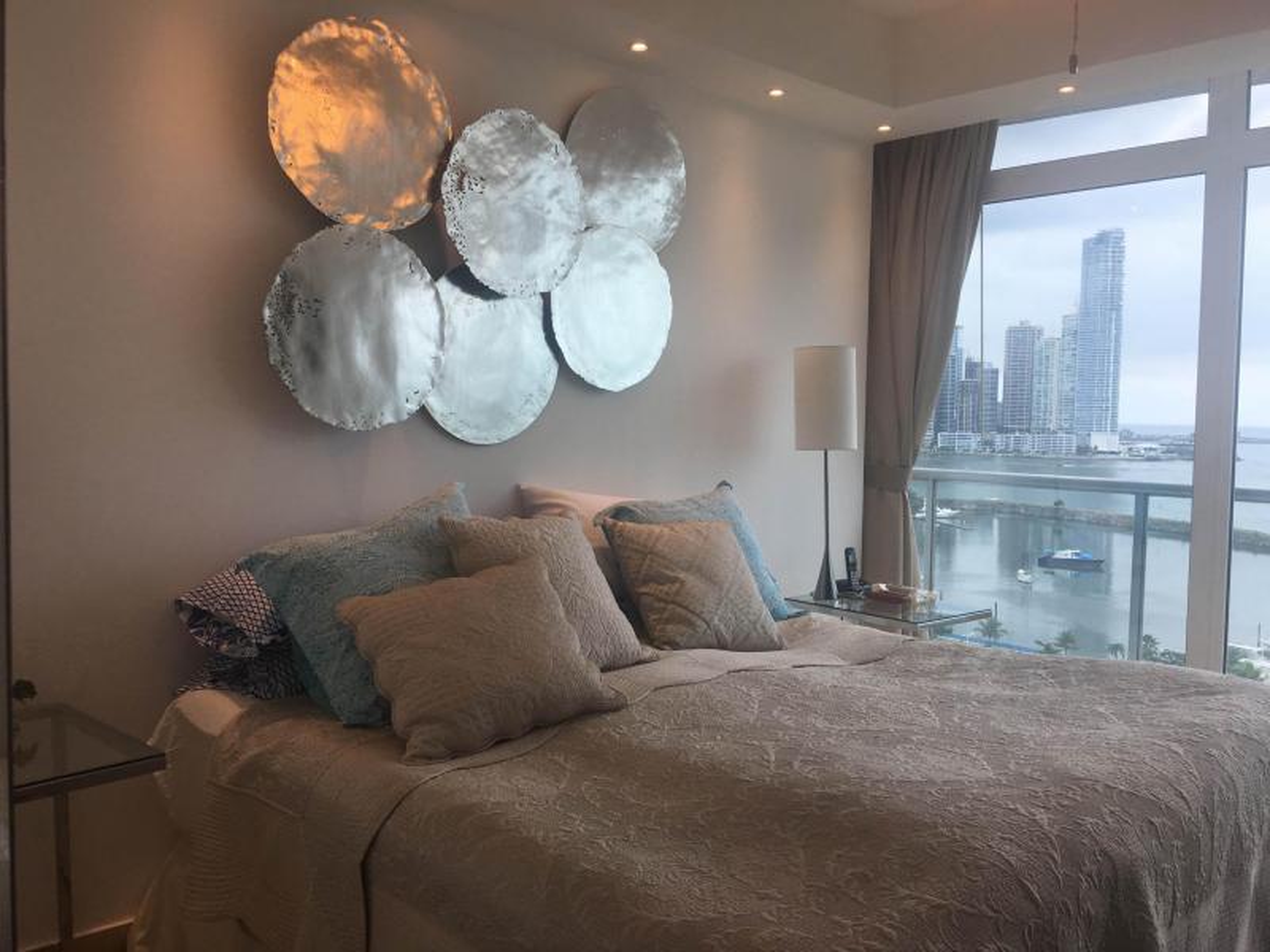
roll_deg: -2.1
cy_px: 476
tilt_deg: -1.9
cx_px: 635
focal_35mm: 29
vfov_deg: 48.2
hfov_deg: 61.7
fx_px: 1064
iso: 25
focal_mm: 4.15
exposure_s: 1/186
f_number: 2.2
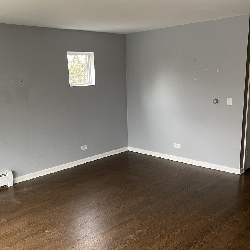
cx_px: 112
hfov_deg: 44.9
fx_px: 302
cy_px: 146
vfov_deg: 44.8
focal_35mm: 37
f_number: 1.6
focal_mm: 5.1
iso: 250
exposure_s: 1/60
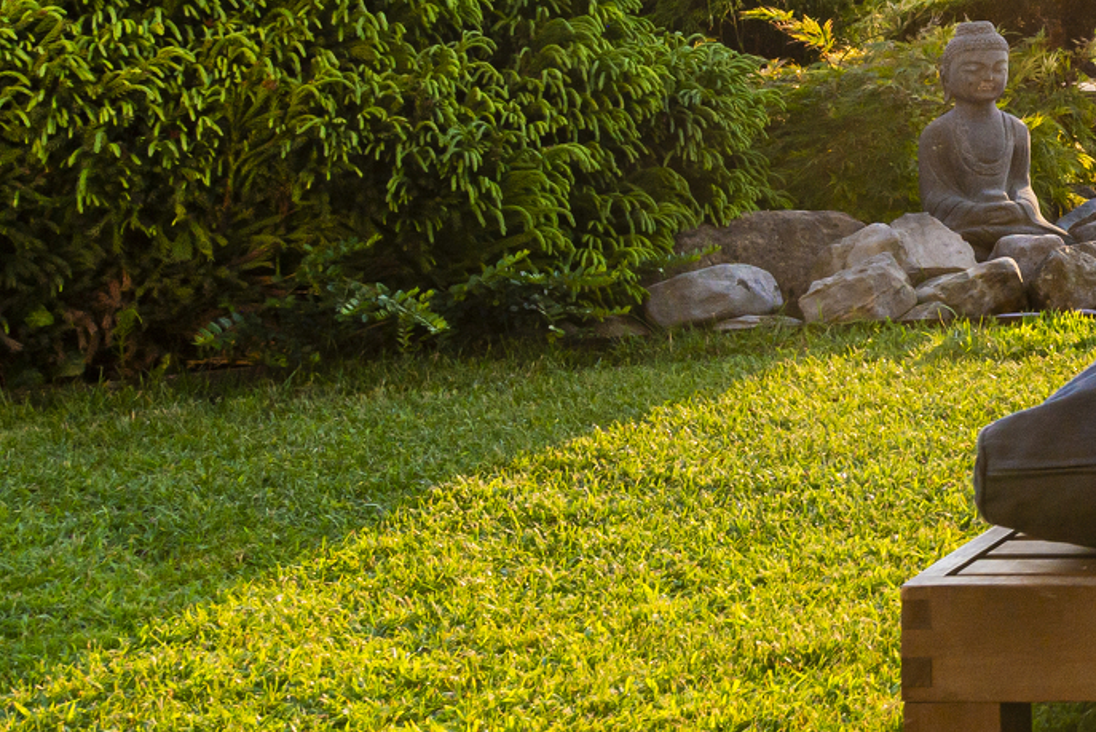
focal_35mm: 82
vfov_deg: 16.4
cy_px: 26
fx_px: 2498
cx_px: 1981
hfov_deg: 18.9
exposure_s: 1/320
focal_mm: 22
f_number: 9
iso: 100
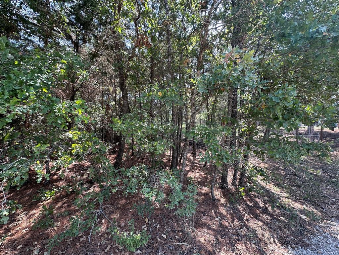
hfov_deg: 102.1
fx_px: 137
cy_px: 128
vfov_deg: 85.7
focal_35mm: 14
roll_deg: +0.0
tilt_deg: +1.0
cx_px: 170
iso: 40
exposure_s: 1/128
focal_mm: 2.22
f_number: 2.2
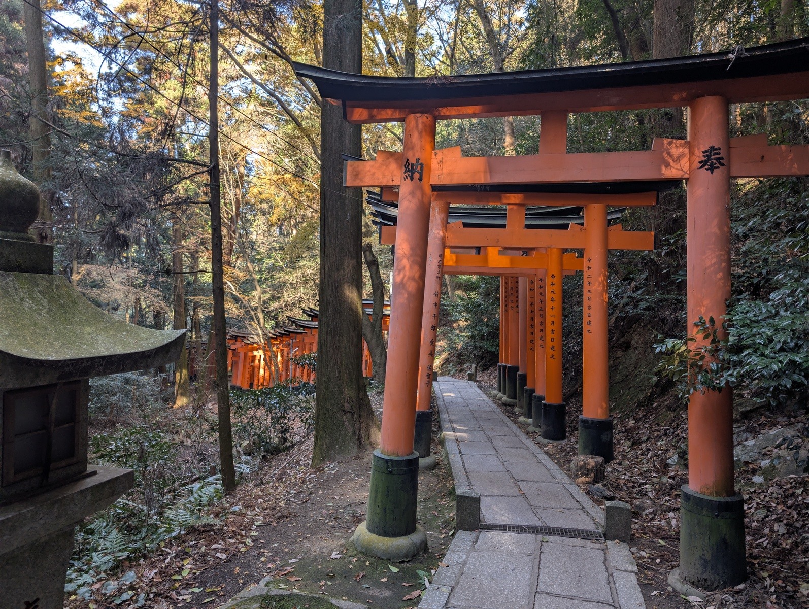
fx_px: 562
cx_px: 404
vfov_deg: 56.9
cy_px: 304
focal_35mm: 24
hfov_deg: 71.5
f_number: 1.68
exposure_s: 1/60.9
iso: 21
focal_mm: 6.9
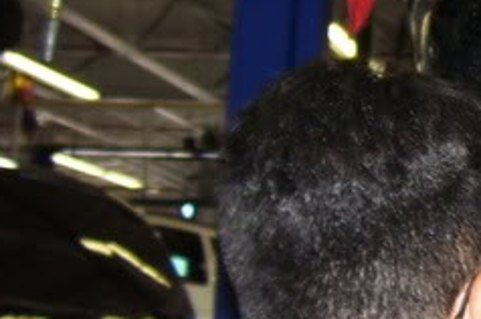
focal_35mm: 119
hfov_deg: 15.5
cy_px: 75
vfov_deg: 11.5
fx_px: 1588
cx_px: 780
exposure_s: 1/60
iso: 80
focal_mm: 5.6
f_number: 2.7
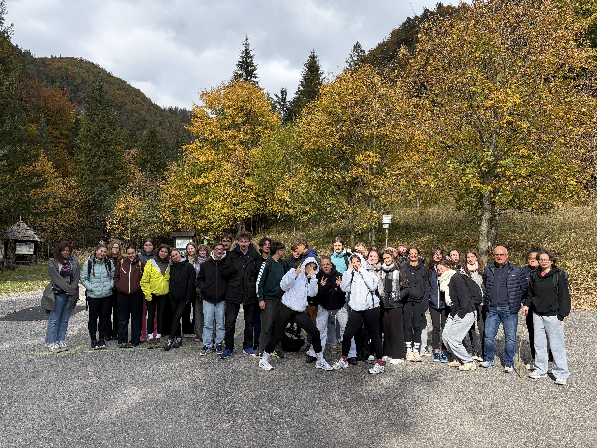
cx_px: 298
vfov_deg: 53.1
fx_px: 448
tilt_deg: +2.2
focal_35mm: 26
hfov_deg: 67.3
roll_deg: -1.3
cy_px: 224
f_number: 1.6
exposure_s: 1/1451
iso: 50
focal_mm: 5.96
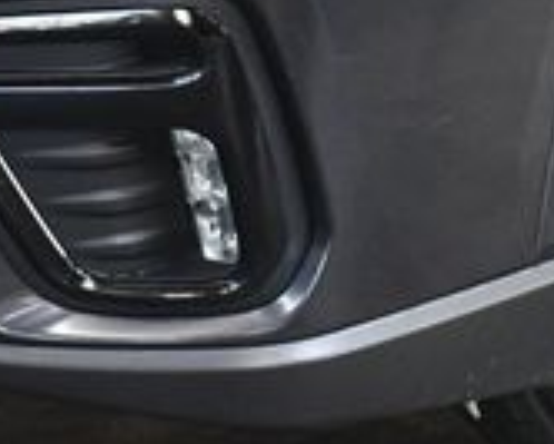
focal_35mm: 246
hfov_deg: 7.9
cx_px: 224
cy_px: -120
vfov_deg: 6.3
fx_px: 4036
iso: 1400
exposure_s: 1/125
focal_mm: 34
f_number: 4.5
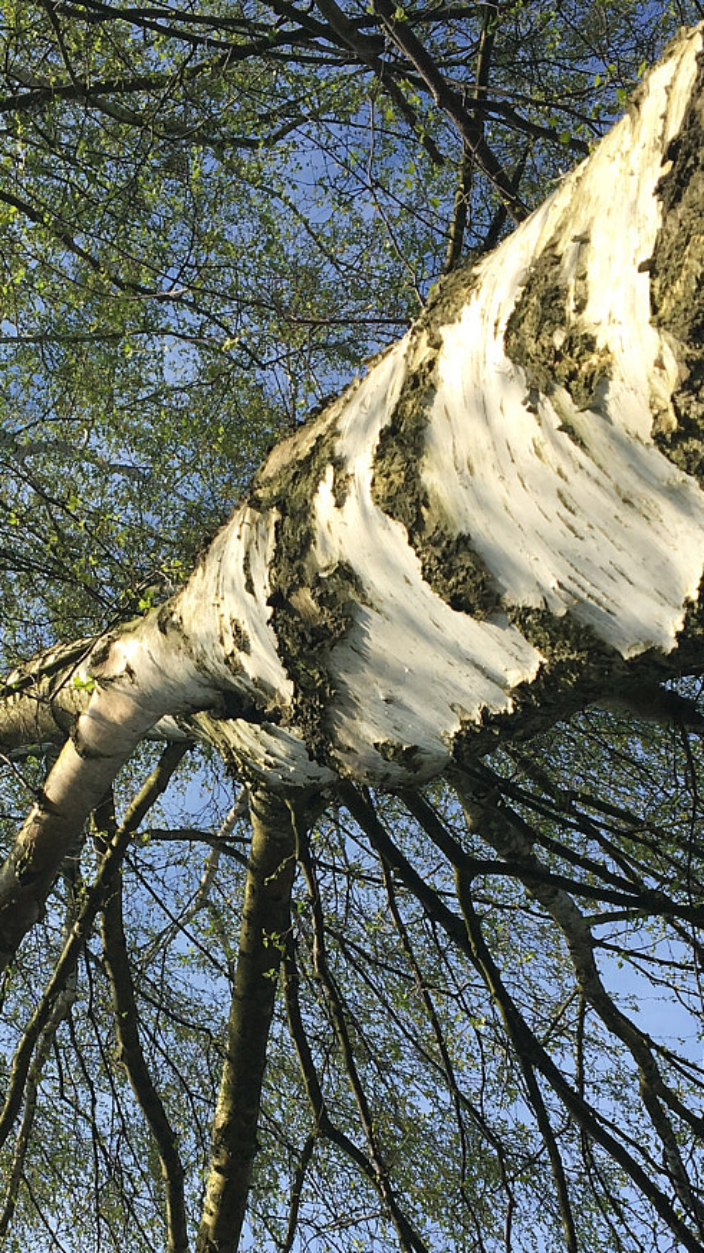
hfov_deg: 20.6
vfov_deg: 35.7
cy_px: 825
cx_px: 185
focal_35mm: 58
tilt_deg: +79.6
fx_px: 1926
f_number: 2.2
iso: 25
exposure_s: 1/1040
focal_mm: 4.15
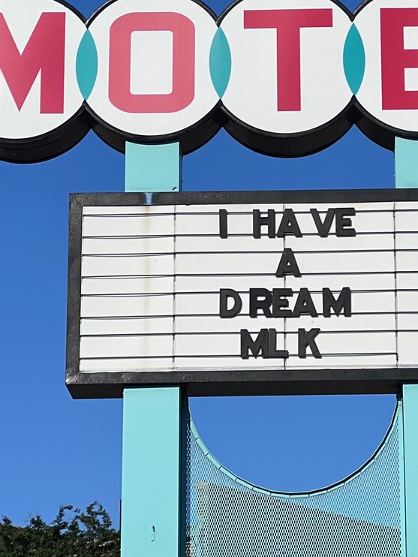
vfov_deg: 11.8
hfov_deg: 8.9
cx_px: 287
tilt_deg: +20.4
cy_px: 1
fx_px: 2671
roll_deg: +0.4
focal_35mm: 166
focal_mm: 9
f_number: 2.8
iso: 32
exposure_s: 1/1623
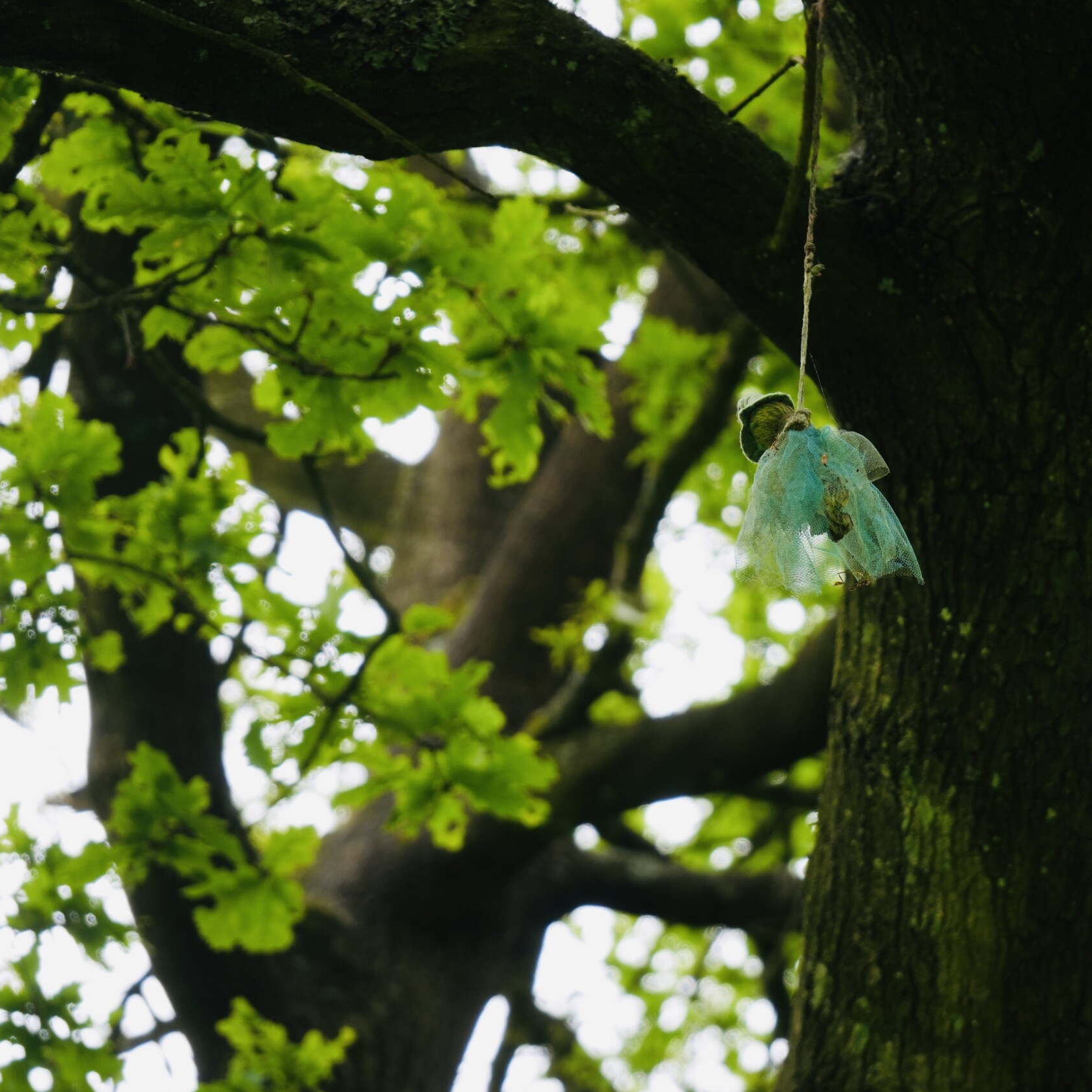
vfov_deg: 19.3
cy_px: 542
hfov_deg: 19.2
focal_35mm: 90
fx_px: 3212
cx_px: 791
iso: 800
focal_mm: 70
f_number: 5.6
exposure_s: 1/160
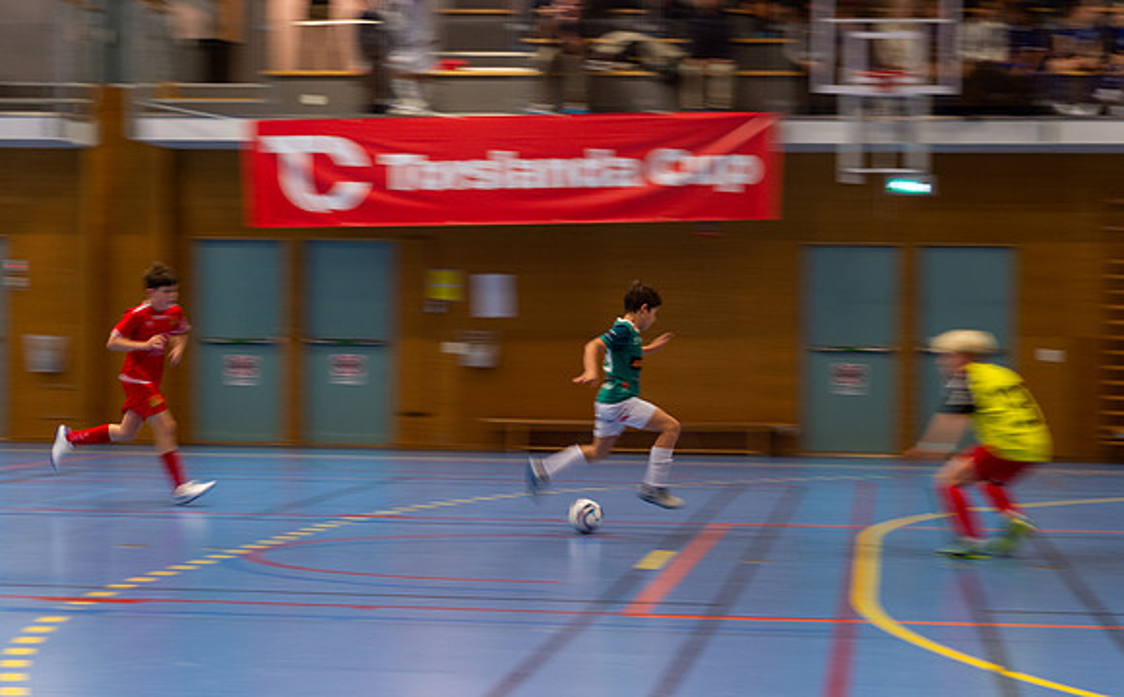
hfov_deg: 26.3
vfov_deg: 16.5
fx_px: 2401
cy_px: 410
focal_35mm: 79
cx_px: 618
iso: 640
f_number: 5
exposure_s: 1/40
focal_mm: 70
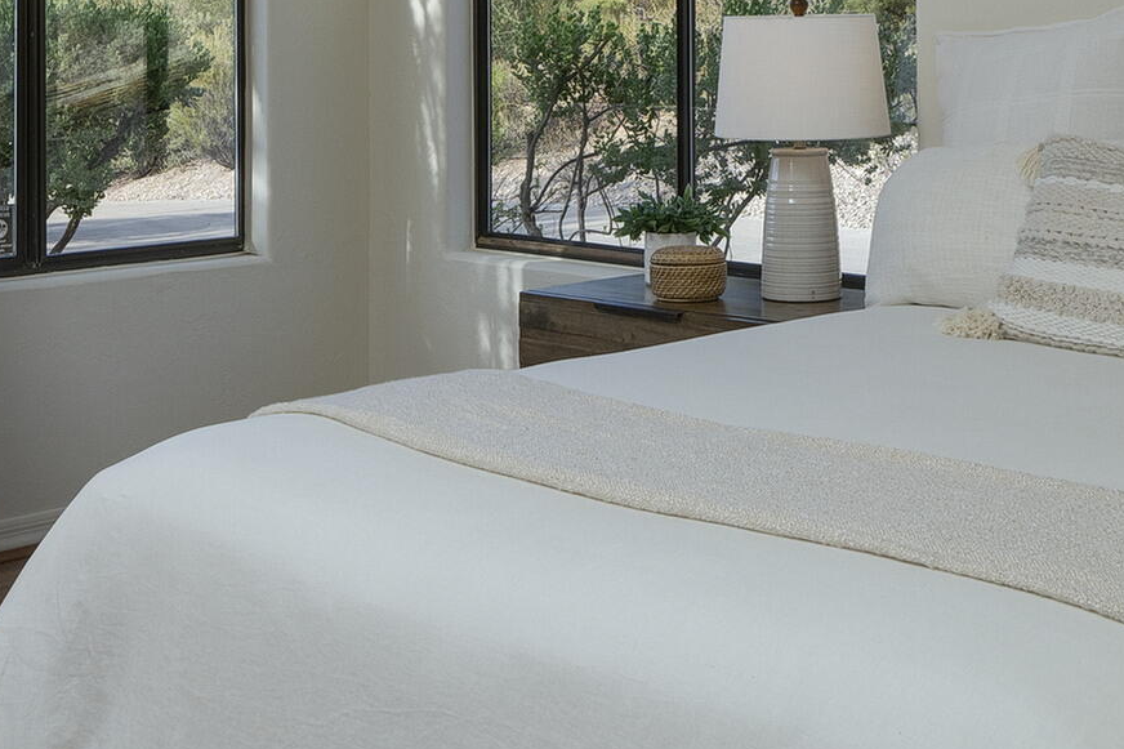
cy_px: 0
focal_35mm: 61
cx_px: 695
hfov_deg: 32.8
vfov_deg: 21.5
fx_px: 1904
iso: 200
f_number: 9
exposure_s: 1/200
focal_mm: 19
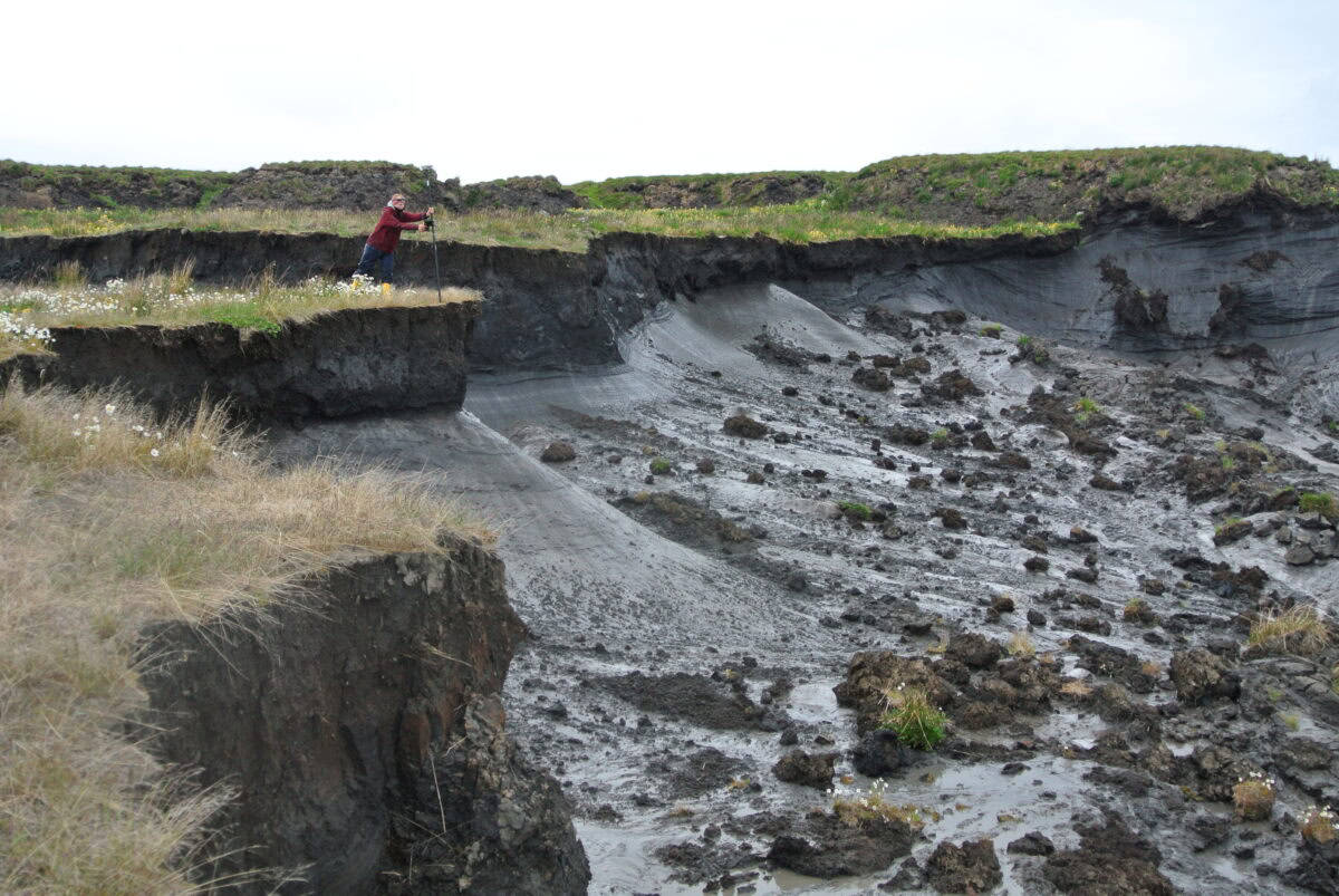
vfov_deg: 32.0
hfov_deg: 46.4
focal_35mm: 42
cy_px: 448
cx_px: 670
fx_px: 1564
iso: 100
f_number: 4.2
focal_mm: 15.7
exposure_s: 1/80
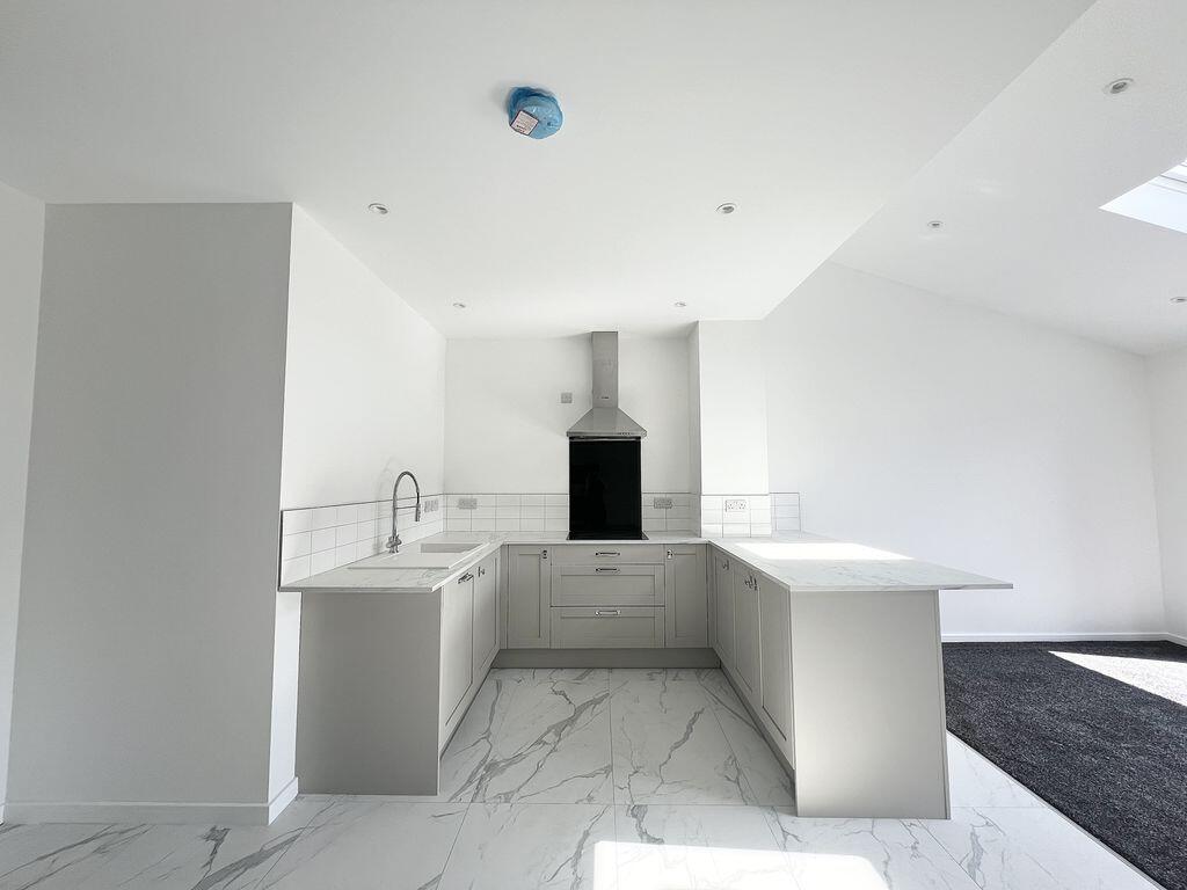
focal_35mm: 13
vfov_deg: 89.9
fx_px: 446
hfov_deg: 106.2
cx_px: 594
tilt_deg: +3.5
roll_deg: +0.2
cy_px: 445
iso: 32
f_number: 1.8
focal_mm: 1.57
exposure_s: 1/306
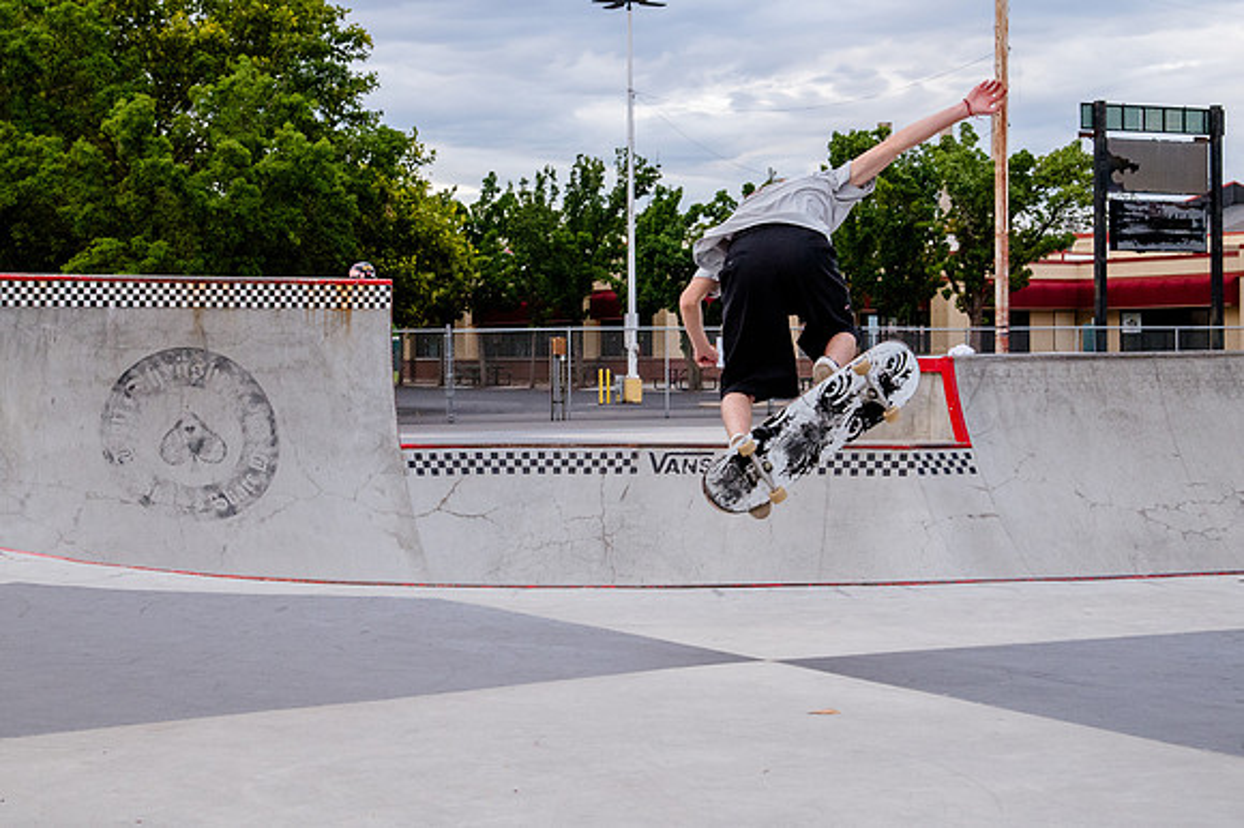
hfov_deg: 27.8
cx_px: 622
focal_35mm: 73
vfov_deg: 18.7
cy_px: 310
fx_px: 2510
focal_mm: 55
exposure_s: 1/400
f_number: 9
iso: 2500
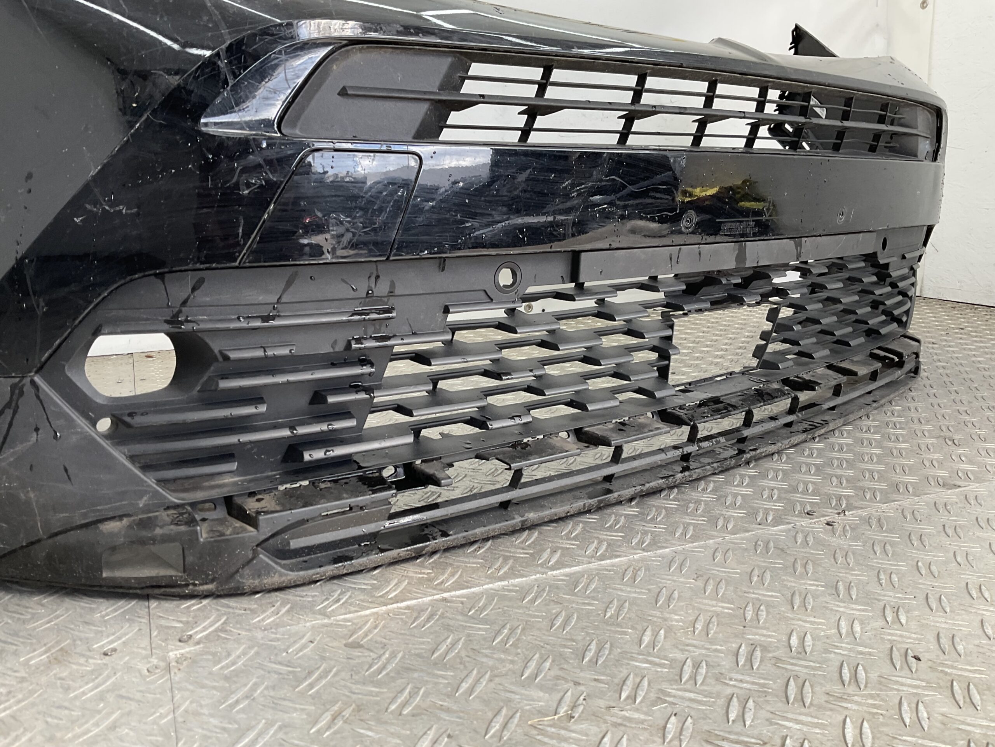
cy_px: 374
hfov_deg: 61.7
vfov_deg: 48.2
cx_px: 498
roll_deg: +1.1
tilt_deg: -13.8
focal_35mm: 29
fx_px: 834
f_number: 1.8
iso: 25
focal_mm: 3
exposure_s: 1/100
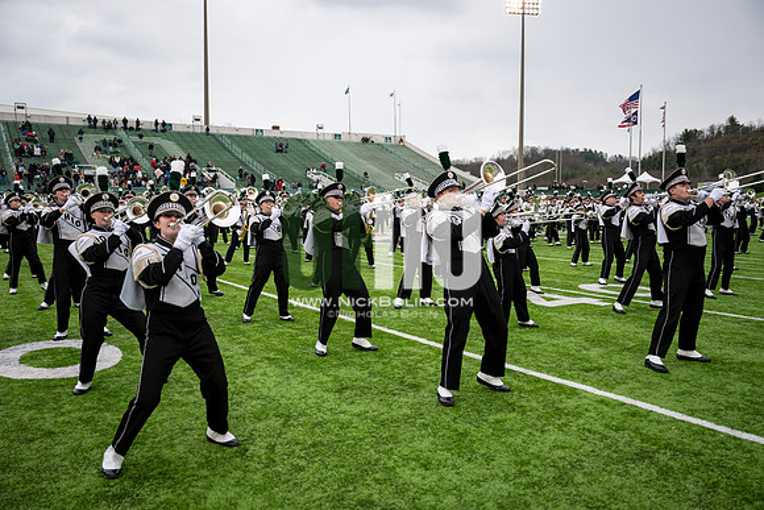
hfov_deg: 59.5
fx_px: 669
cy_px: 255
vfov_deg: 41.7
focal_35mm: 32
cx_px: 382
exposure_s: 1/500
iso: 100
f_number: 2.8
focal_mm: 31.5
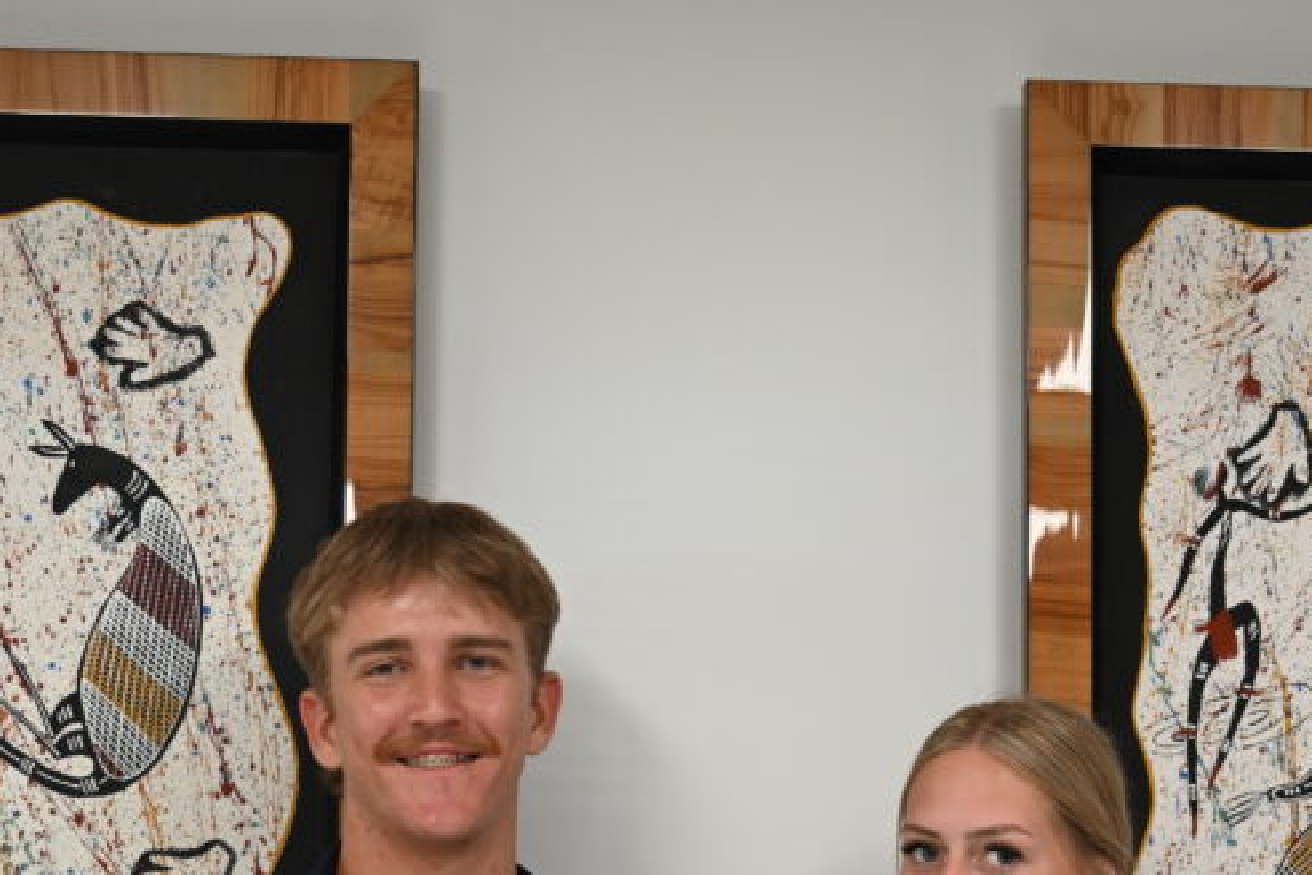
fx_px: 2733
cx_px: 797
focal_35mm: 75
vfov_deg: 17.8
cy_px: 835
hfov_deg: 26.9
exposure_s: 1/125
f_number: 4
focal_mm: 36
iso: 1000
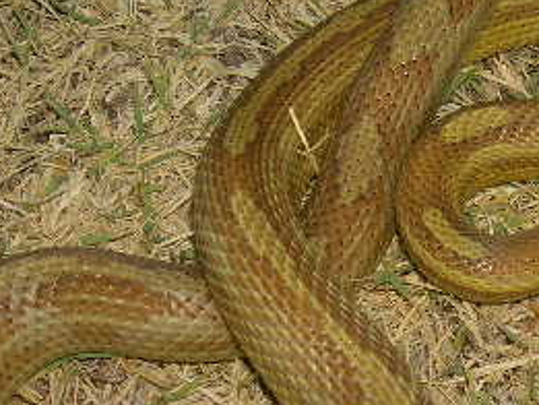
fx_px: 1605
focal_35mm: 103
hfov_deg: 18.9
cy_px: 291
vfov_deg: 14.3
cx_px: 442
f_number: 3.1
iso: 50
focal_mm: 7
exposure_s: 1/60.1
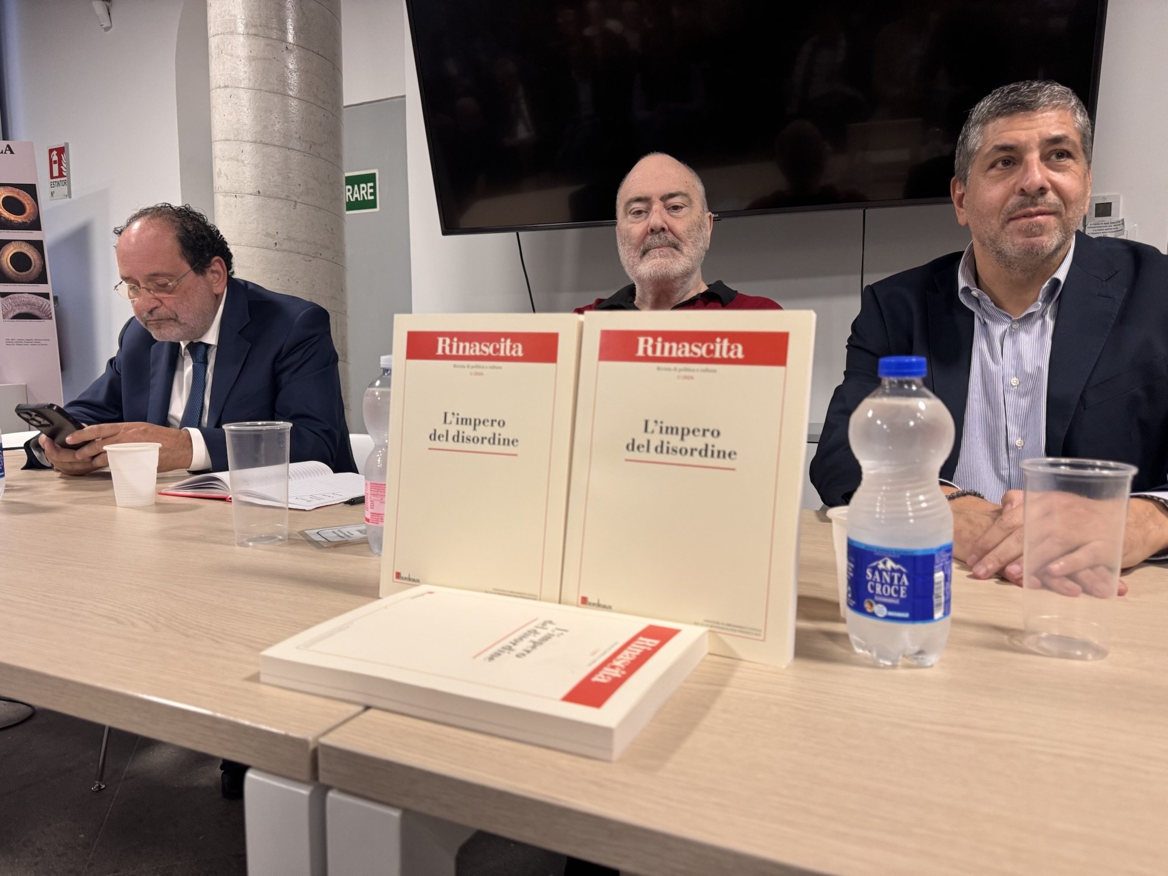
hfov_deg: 71.6
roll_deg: +0.2
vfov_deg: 56.8
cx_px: 584
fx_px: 810
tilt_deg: -5.6
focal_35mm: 24
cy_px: 438
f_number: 1.78
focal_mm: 6.76
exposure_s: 1/50
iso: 200
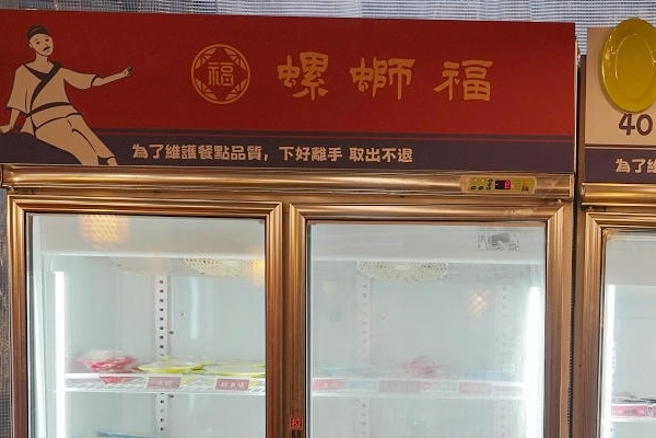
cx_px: 564
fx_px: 1385
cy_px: 417
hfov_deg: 26.0
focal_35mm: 76
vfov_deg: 17.6
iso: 640
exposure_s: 1/160
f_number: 4
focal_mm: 38
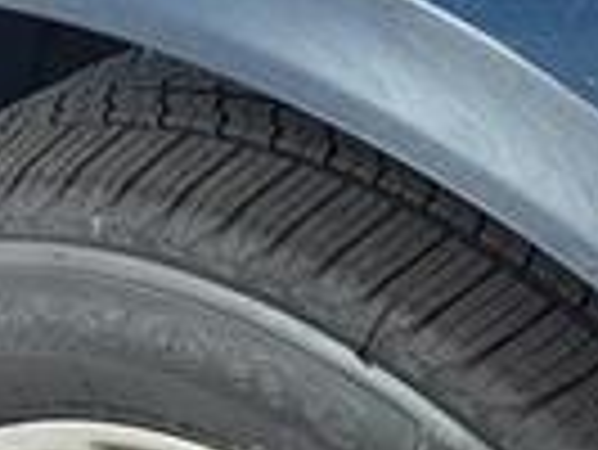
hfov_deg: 10.8
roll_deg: +0.6
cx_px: 396
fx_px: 3147
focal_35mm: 182
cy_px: 698
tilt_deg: -35.3
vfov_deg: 8.0
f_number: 1.78
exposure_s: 1/60
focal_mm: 6.76
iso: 125
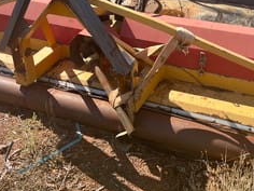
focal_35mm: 55
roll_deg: +0.4
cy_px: 51
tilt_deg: -27.7
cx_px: 161
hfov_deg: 34.7
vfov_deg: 26.3
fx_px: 404
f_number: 1.6
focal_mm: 5.1
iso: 50
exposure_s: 1/1389
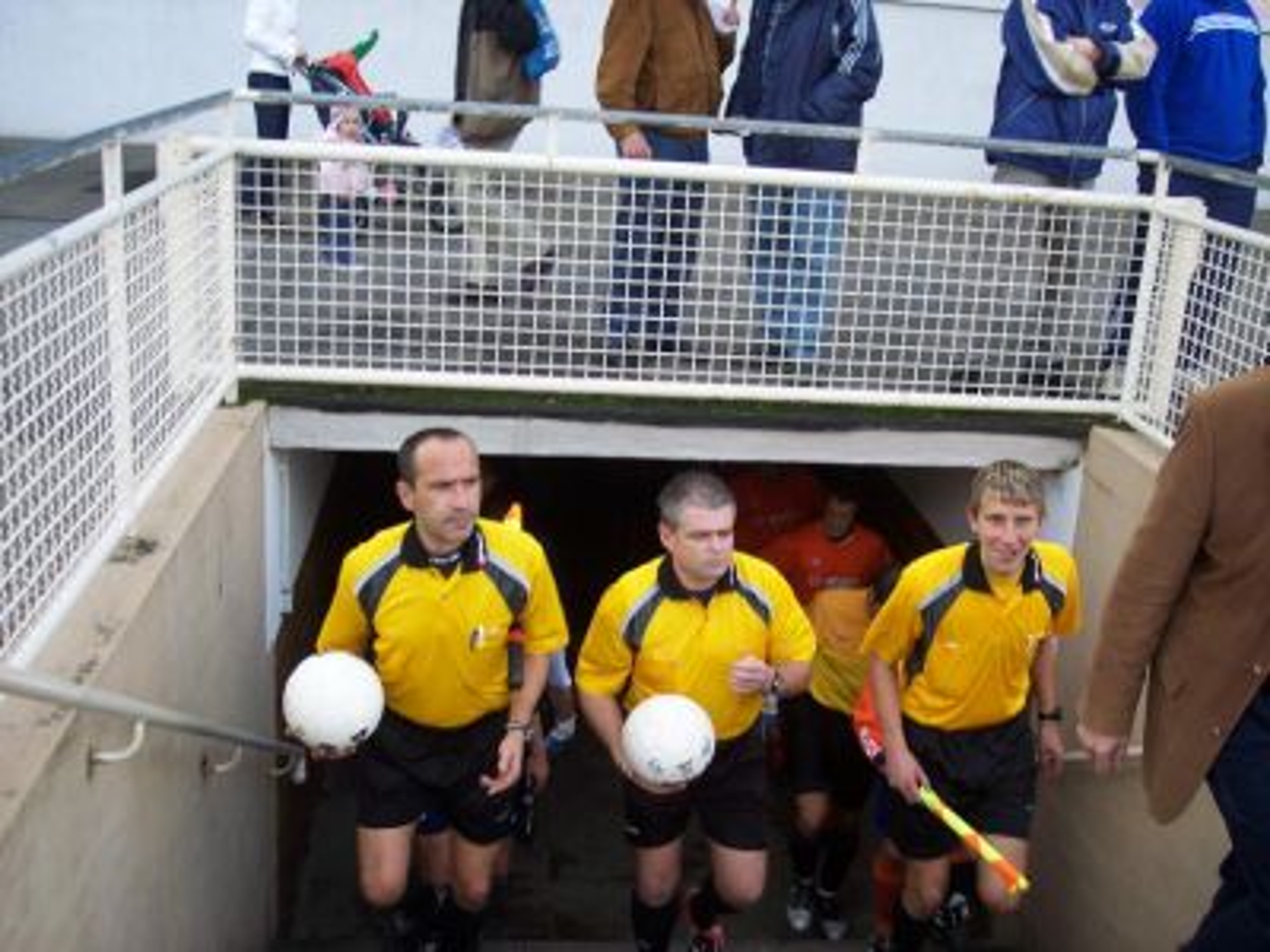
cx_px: 635
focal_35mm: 39
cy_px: 476
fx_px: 1431
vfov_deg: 36.8
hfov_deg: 47.9
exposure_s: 1/125
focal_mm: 8
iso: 100
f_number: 3.4
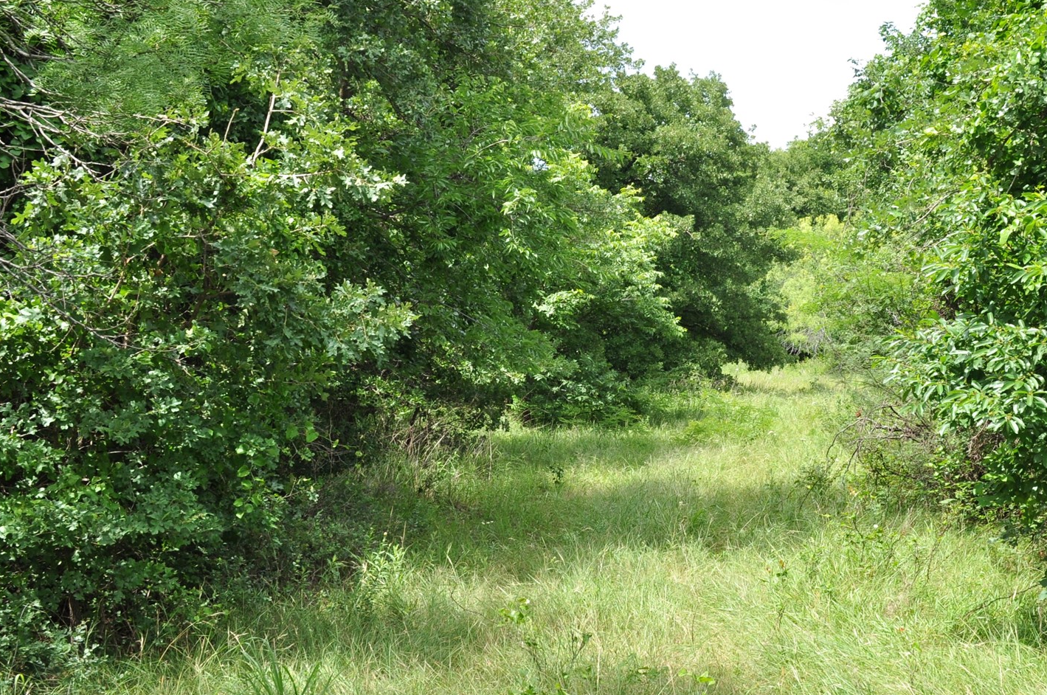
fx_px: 1336
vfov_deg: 29.2
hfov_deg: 42.1
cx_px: 711
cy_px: 361
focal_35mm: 46
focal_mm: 20
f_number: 9
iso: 200
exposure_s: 1/160
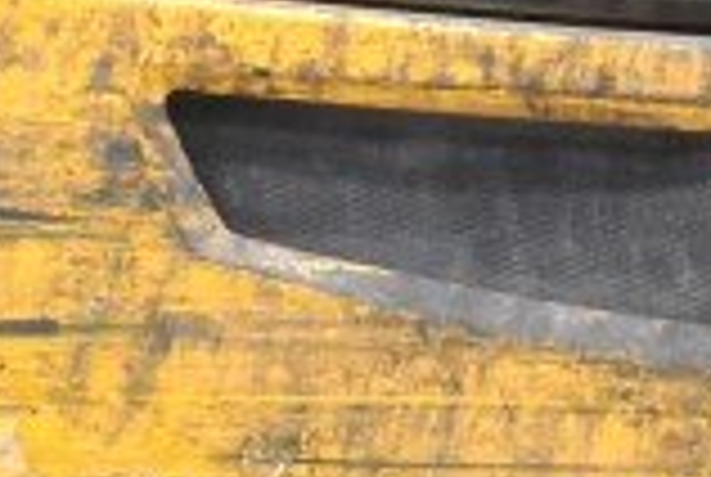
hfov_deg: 8.6
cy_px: -396
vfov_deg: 5.7
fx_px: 4725
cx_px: 734
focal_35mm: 239
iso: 1600
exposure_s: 1/20
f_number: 5.6
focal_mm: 21
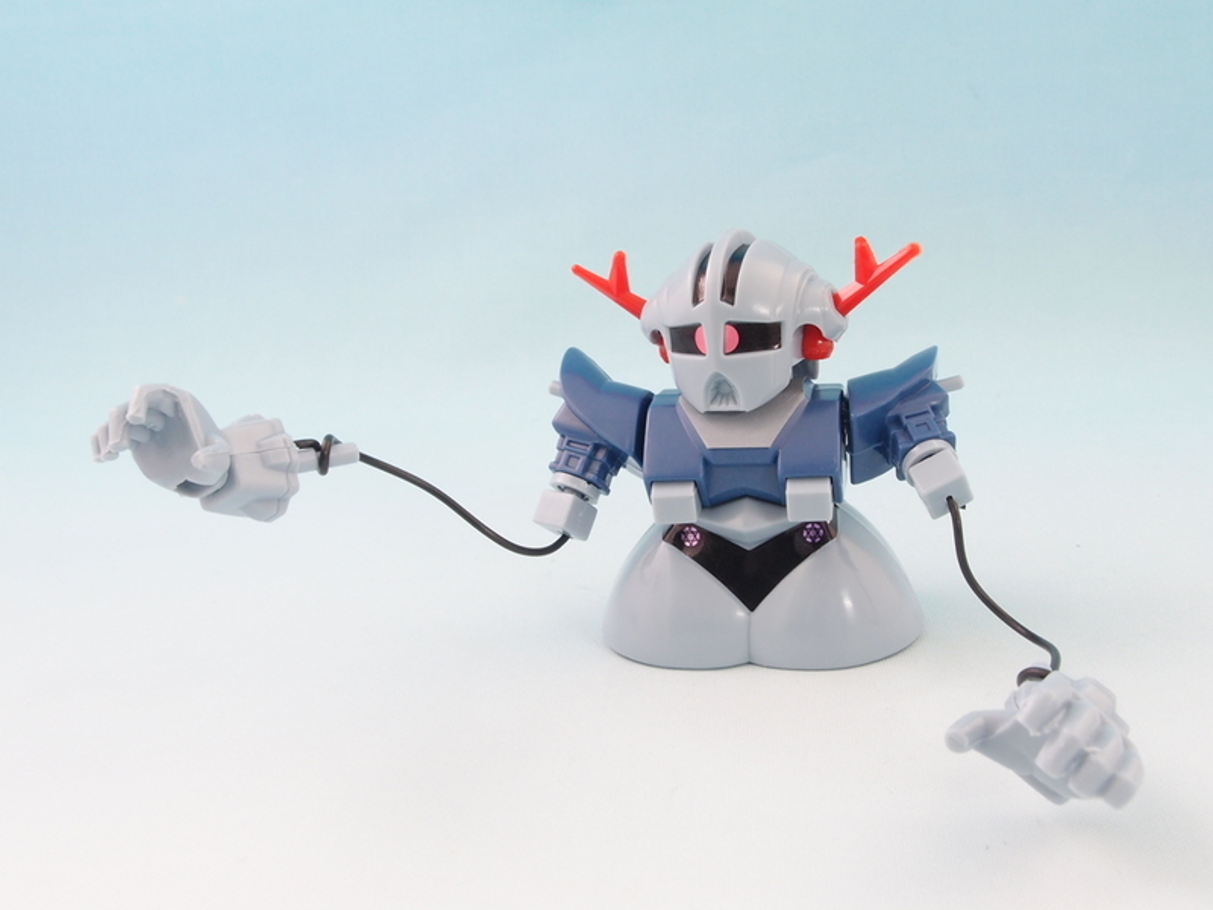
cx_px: 606
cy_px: 455
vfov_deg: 37.7
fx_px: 1332
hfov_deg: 49.0
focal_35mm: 38
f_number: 8
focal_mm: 8.16
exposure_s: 1
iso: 100
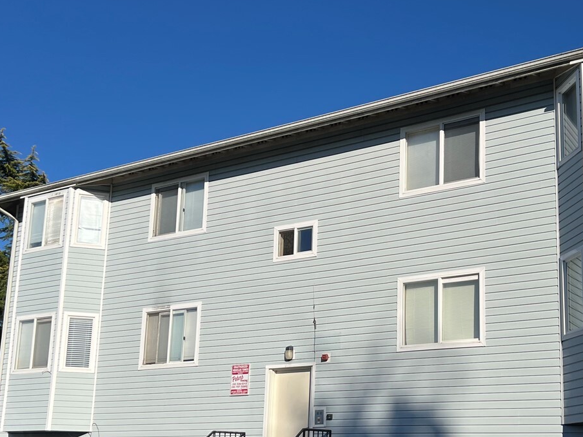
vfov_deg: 31.0
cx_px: 375
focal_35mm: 46
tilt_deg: +10.7
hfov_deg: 40.9
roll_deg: -1.7
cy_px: 326
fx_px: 775
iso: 50
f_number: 1.5
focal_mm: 5.7
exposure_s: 1/9434
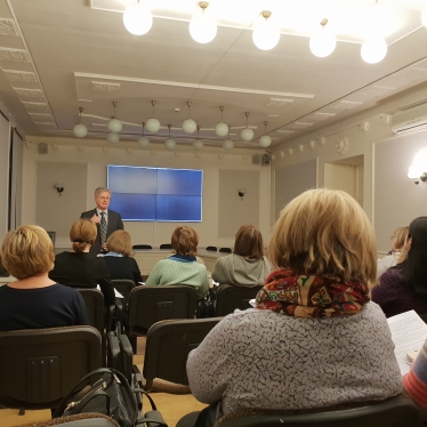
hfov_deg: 52.5
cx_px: 218
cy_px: 214
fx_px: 433
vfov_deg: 52.5
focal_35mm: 31
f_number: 2.4
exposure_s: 1/50
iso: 250
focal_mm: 4.3
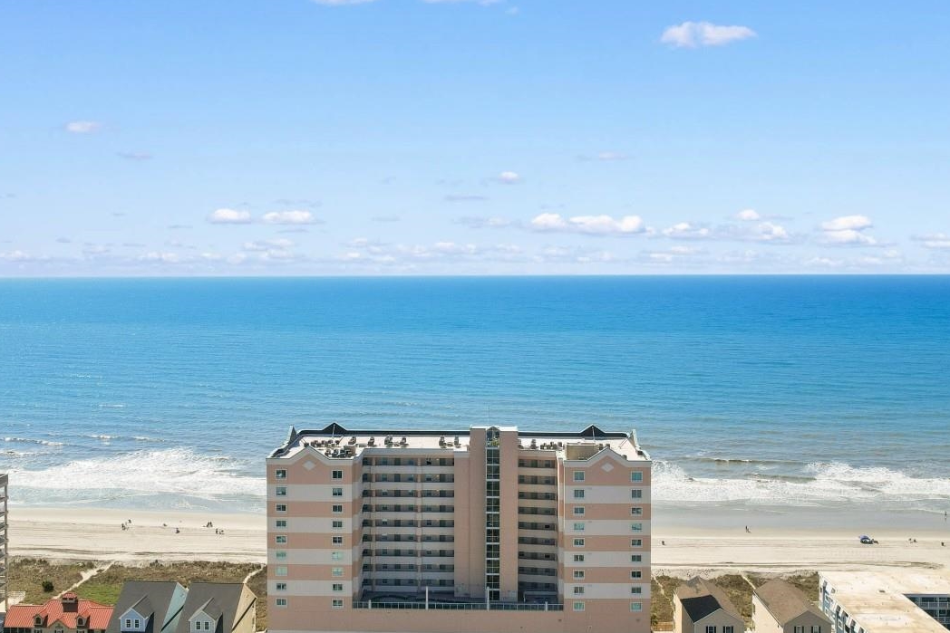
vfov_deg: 38.7
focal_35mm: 34
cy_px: 254
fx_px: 897
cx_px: 449
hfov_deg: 55.8
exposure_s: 1/640
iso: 100
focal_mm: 8.38
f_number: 2.8
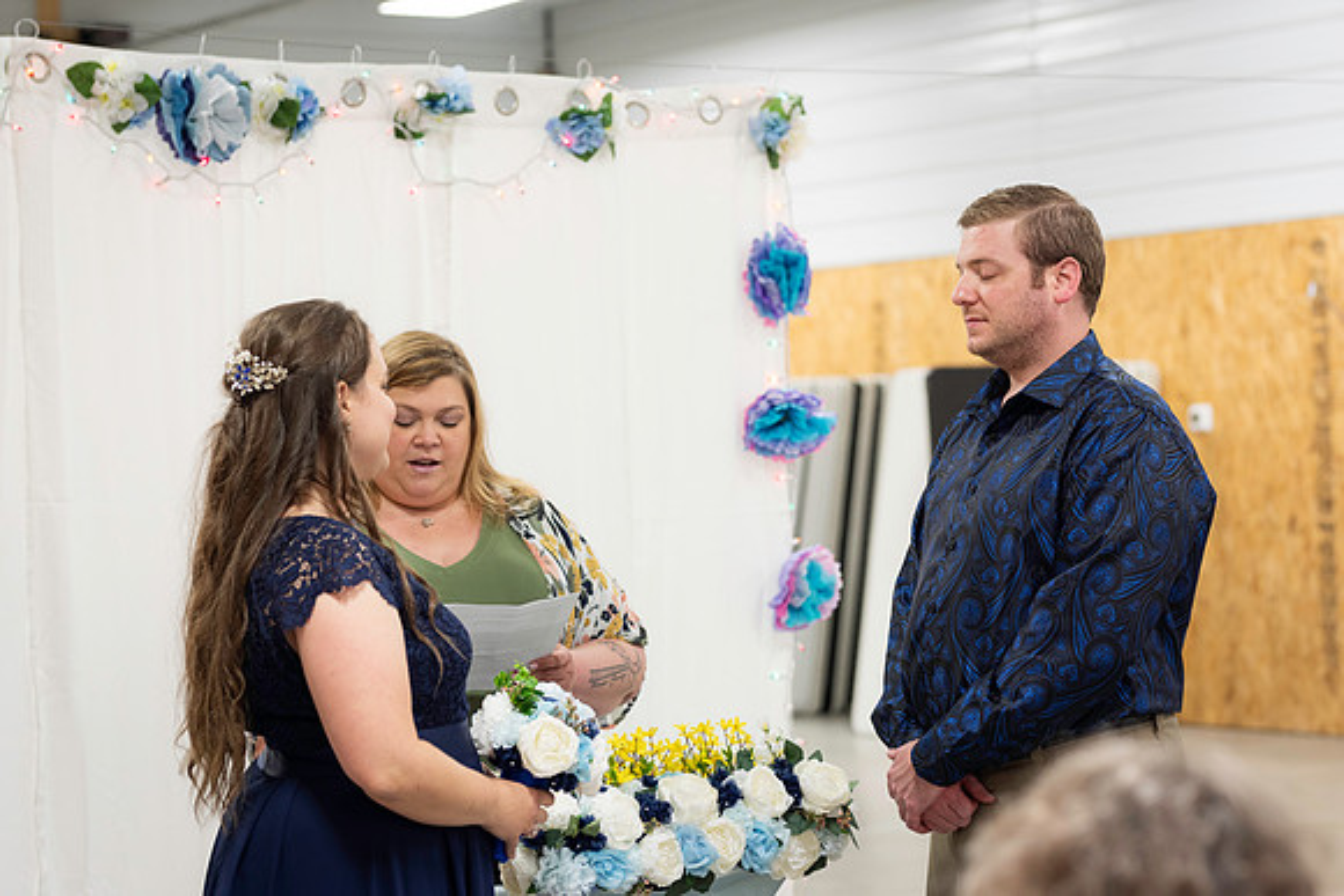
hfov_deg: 20.9
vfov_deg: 14.0
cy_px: 381
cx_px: 672
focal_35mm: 98
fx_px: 3651
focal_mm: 85
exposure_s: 1/125
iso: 640
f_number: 3.5
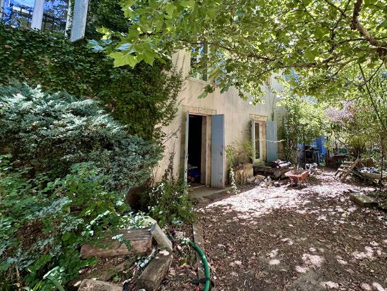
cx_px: 238
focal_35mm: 18
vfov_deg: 70.6
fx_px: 201
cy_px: 111
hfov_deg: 86.3
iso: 50
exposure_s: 1/99
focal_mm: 2.22
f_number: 2.2
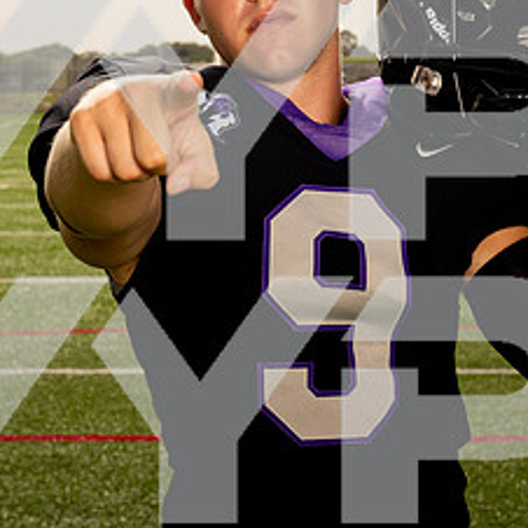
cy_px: 118
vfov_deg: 15.9
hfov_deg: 16.0
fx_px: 1881
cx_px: 304
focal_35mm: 109
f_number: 8
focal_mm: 50
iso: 50
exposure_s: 1/250
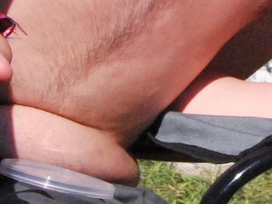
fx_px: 3215
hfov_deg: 4.8
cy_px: -95
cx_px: 317
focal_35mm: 409
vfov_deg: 3.6
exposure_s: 1/1250
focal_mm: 42
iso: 1600
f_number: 18
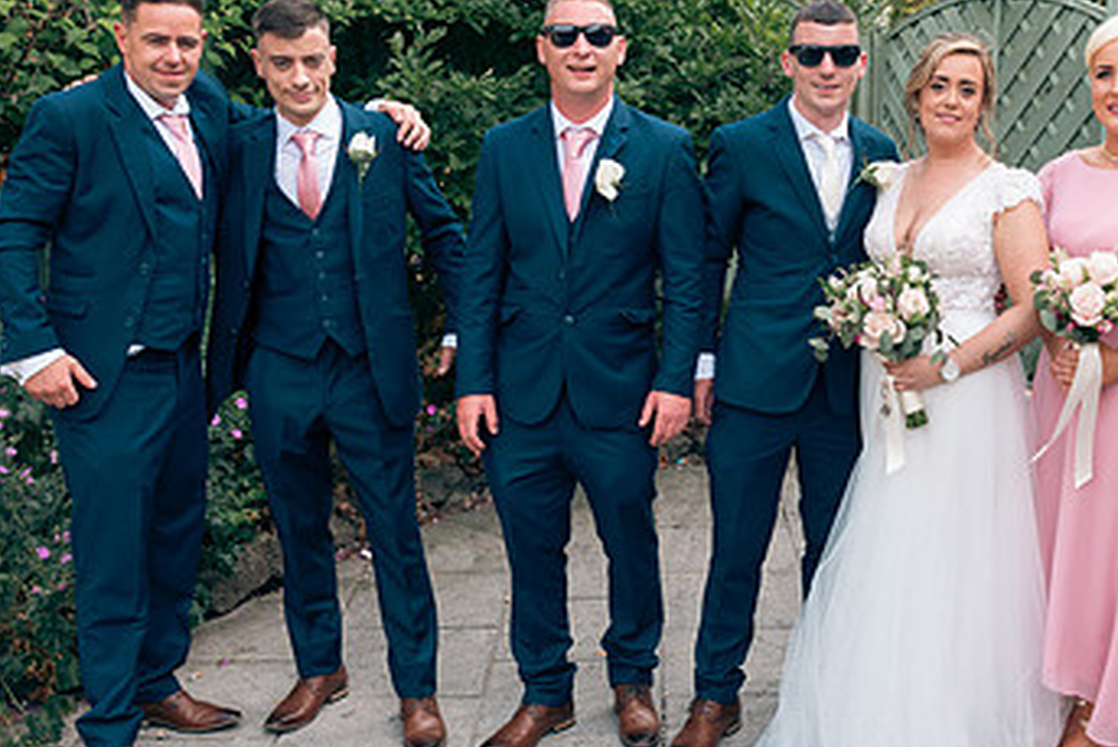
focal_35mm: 49
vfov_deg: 27.5
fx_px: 1522
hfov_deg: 39.5
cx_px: 808
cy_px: 357
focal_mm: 29
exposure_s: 1/100
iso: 100
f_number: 5.6
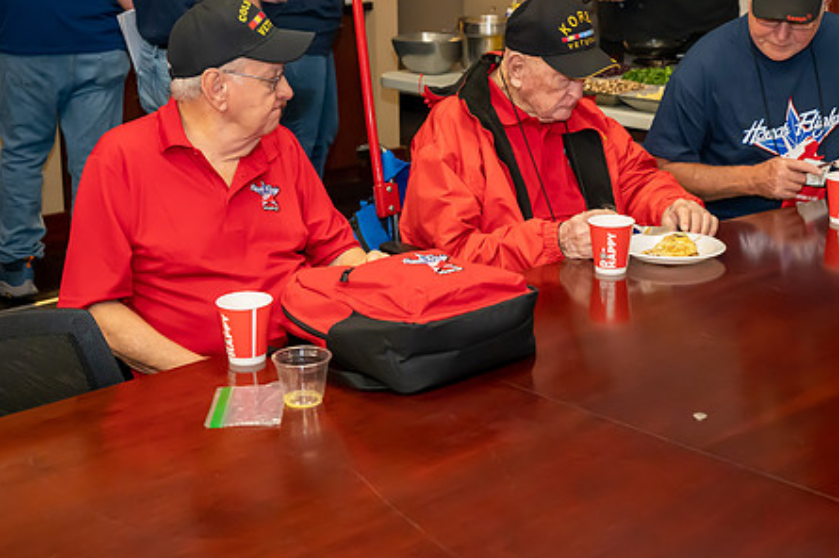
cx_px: 464
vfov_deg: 22.5
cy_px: 196
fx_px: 1397
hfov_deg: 33.4
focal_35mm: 60
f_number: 5.3
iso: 9000
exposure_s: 1/160
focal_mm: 46
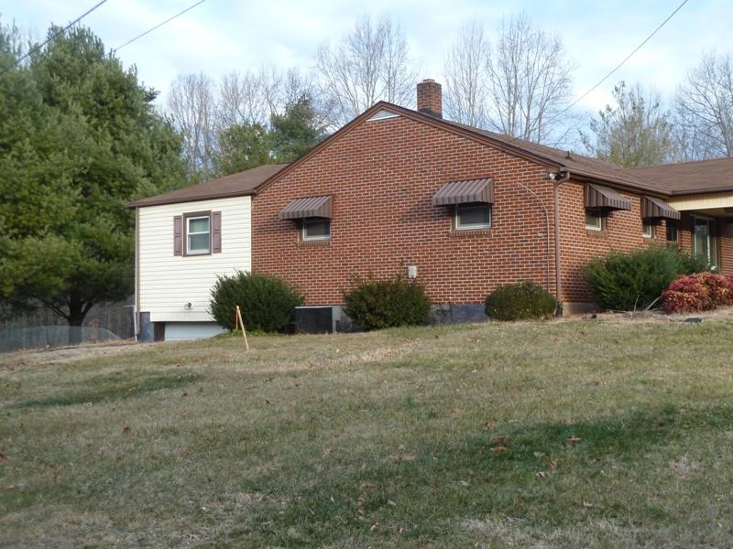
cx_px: 366
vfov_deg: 30.3
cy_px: 274
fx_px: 1016
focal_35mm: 48
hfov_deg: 39.7
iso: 160
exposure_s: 1/125
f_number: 3.8
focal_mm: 7.9
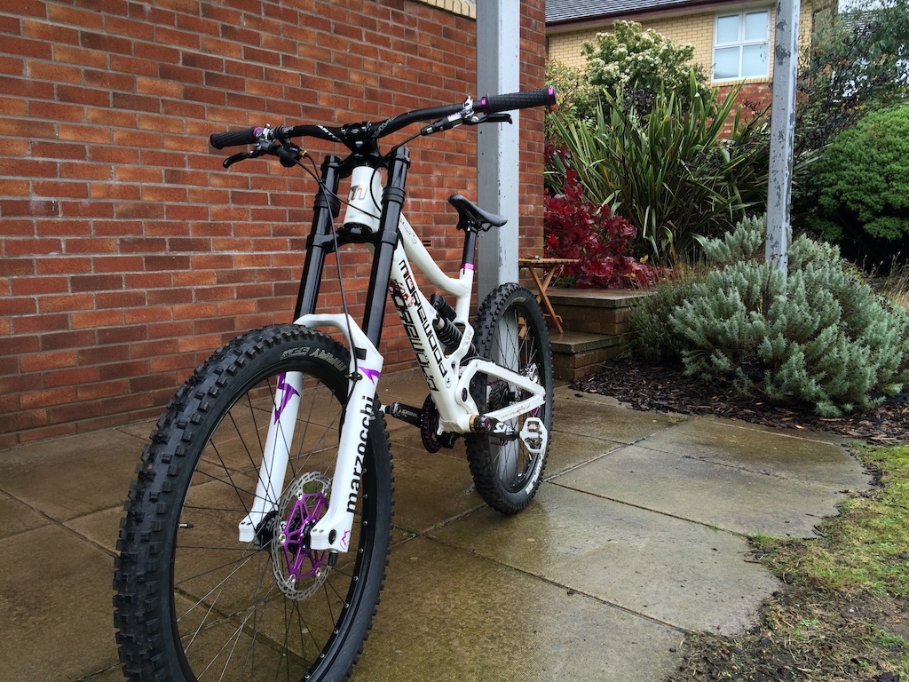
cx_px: 454
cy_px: 341
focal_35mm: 29
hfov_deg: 61.7
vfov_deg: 48.2
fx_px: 762
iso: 40
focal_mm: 4.15
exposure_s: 1/60
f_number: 2.2
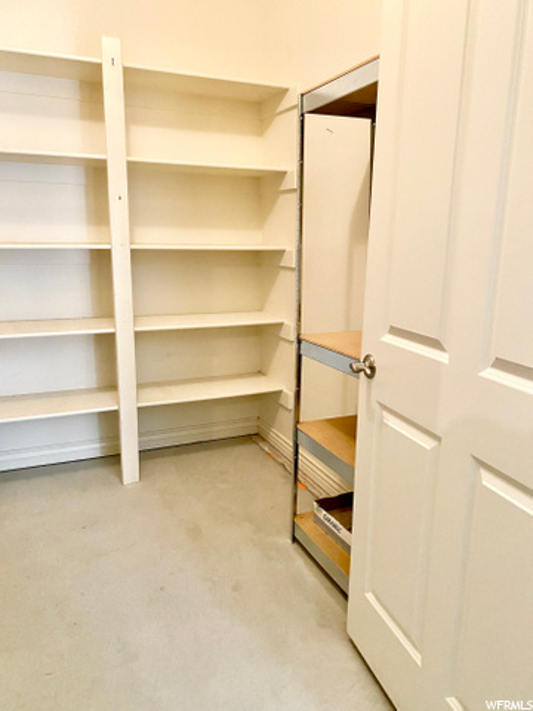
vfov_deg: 67.3
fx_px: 534
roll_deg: -1.5
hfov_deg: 53.1
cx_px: 266
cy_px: 356
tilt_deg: -11.1
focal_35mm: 26
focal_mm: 4.25
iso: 500
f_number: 1.8
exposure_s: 1/60
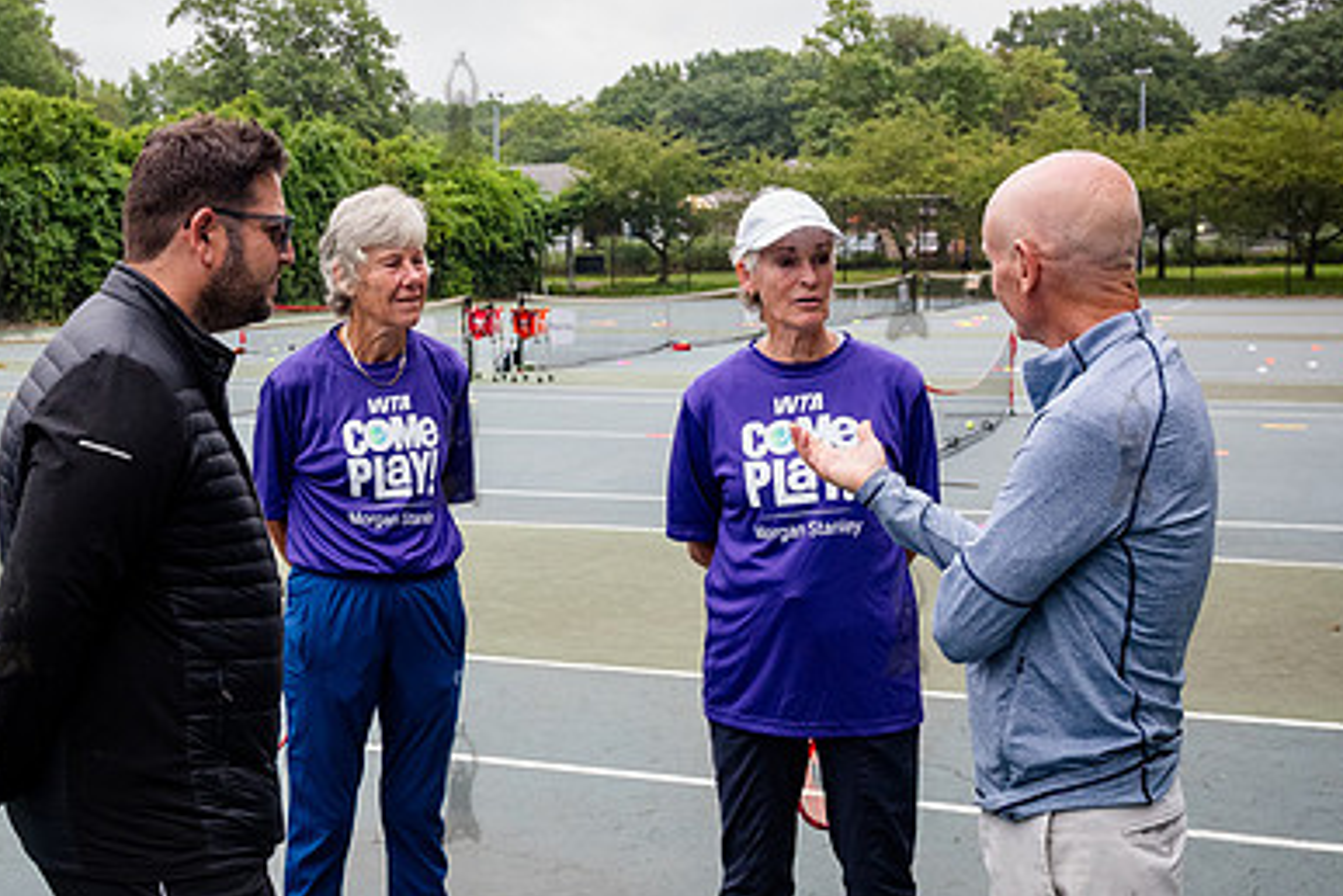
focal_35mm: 50
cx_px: 533
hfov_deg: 39.4
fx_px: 1865
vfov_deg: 27.0
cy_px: 431
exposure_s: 1/1250
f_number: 5
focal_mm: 28
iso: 1600
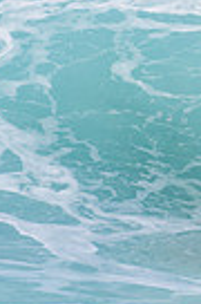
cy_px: 35
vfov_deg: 0.6
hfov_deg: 0.4
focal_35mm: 3206
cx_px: 496
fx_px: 26986
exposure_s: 1/2000
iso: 280
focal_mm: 500
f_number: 5.6
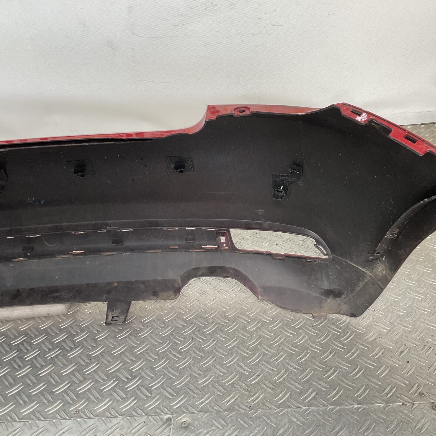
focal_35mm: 35
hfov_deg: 47.2
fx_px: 499
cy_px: 217
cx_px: 233
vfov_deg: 47.2
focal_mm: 3
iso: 16
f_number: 1.8
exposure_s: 1/105
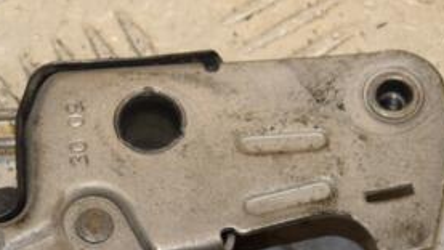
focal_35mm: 272
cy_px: 240
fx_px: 3203
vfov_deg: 4.5
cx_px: 101
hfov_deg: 7.9
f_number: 7.1
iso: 800
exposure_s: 1/200
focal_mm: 80
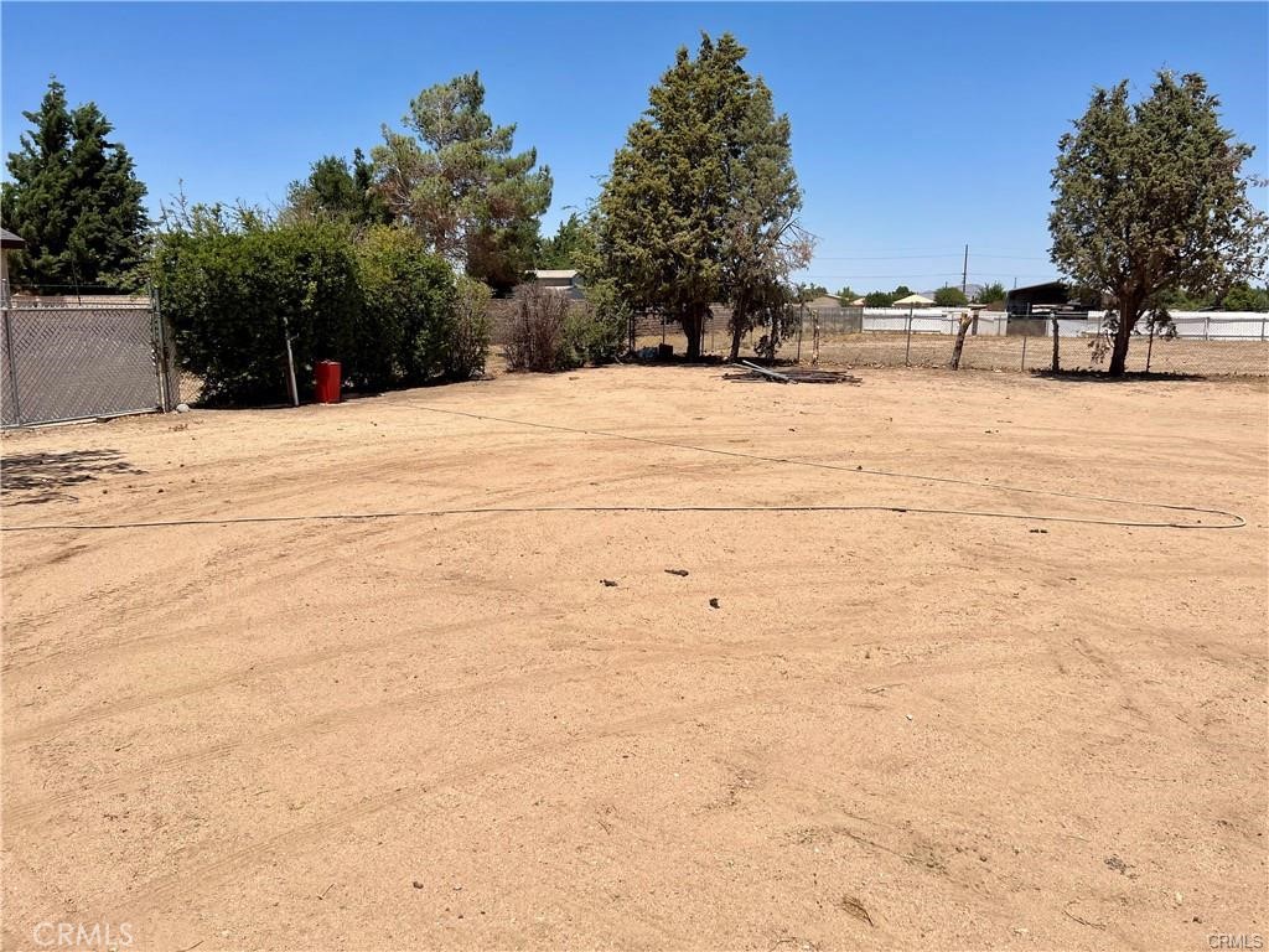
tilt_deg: -10.2
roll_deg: +1.3
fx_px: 953
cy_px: 476
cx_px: 634
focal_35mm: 26
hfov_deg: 67.3
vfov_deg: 53.1
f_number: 1.5
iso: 50
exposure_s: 1/7463
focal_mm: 5.7
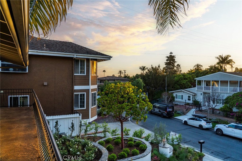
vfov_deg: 53.1
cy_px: 80
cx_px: 121
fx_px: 161
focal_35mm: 24
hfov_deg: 73.7
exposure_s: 1/500
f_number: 9
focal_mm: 24
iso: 800
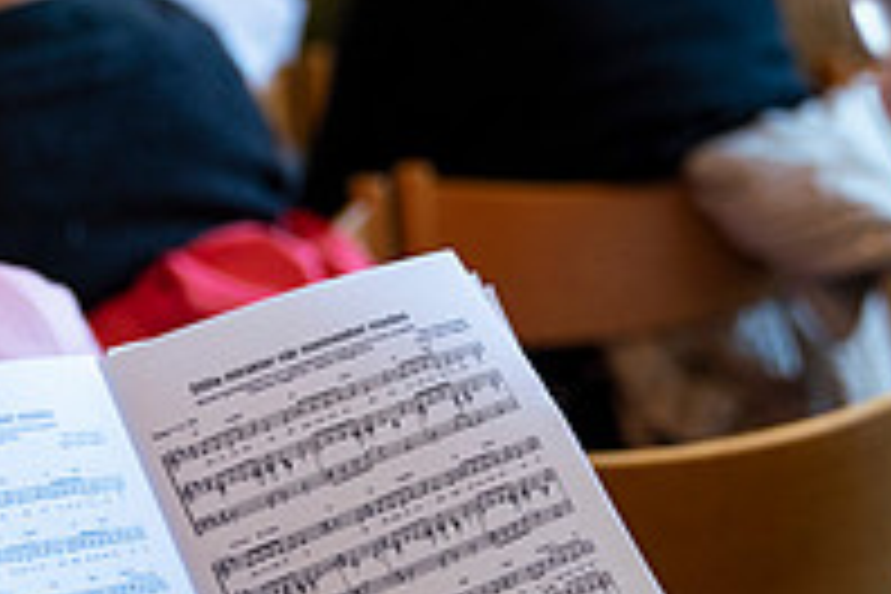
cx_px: 351
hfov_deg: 16.6
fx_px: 3044
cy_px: 389
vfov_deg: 11.1
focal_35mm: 123
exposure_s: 1/160
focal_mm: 42
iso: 1250
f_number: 2.8
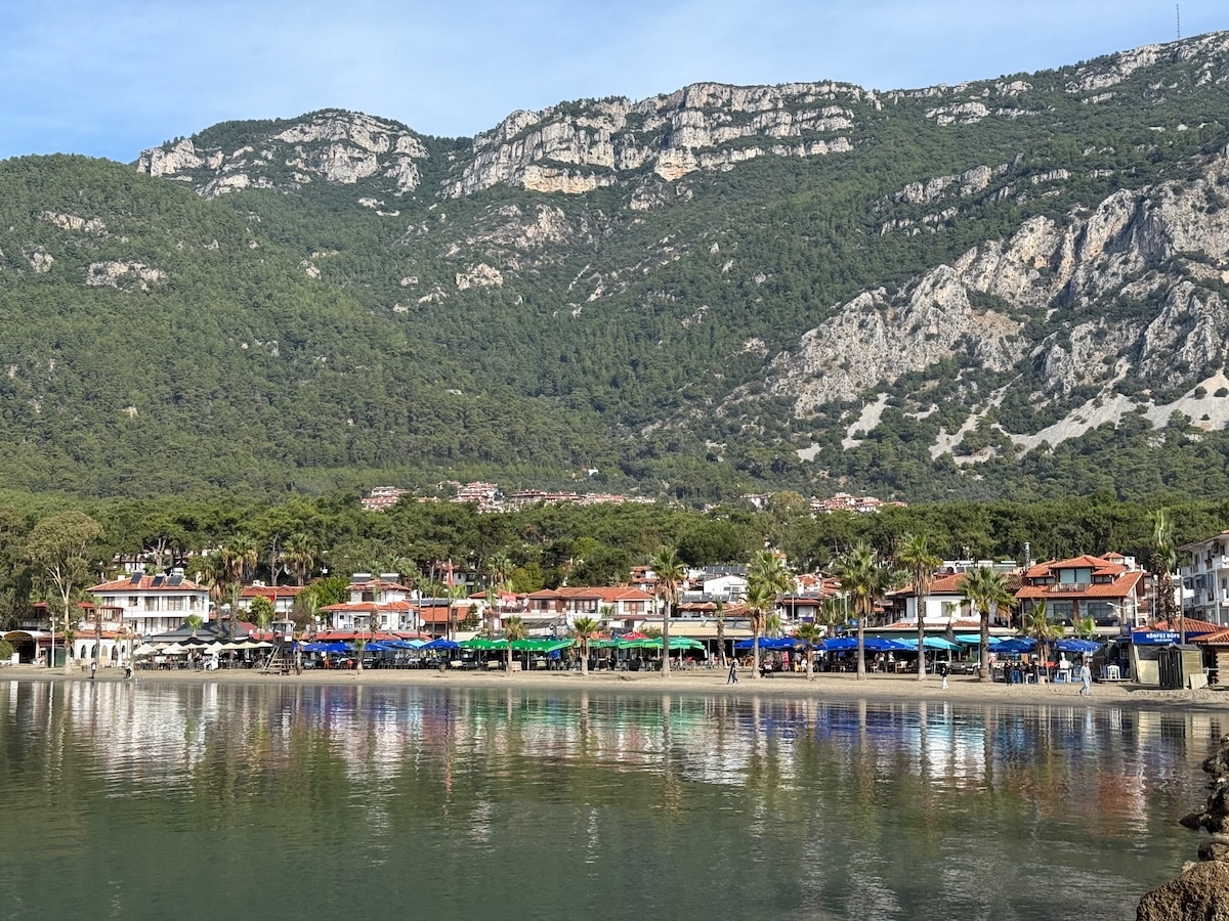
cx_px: 614
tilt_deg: +5.9
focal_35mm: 48
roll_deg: +0.0
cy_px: 460
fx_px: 1704
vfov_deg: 30.3
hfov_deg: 39.7
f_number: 1.78
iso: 80
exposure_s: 1/4329
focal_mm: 6.76
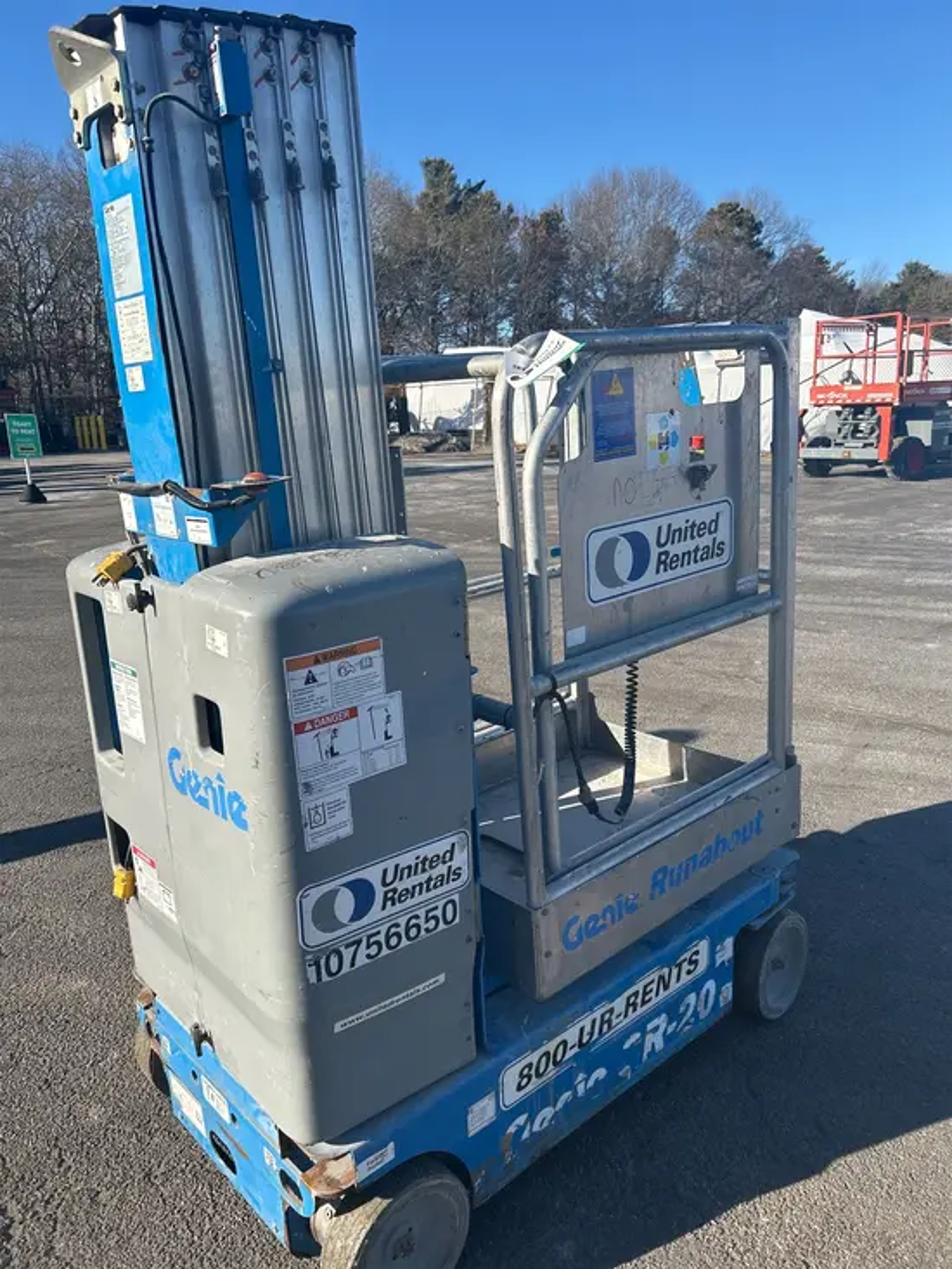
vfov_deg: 67.3
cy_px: 634
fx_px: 953
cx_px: 476
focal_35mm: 26
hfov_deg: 53.1
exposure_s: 1/2695
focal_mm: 5.7
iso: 50
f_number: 1.5
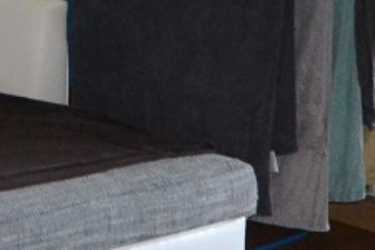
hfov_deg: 12.5
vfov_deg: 8.6
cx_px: -308
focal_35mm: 150
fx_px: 1561
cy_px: -260
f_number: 4.5
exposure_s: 1/60
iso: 1400
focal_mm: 13
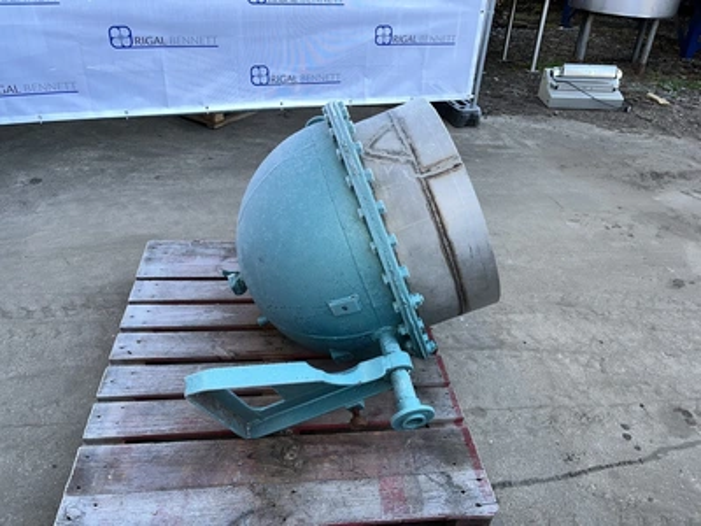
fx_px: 527
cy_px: 263
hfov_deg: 67.3
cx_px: 350
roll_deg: +0.9
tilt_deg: -36.1
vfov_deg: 53.1
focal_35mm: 26
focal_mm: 5.1
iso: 40
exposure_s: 1/187
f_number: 1.6
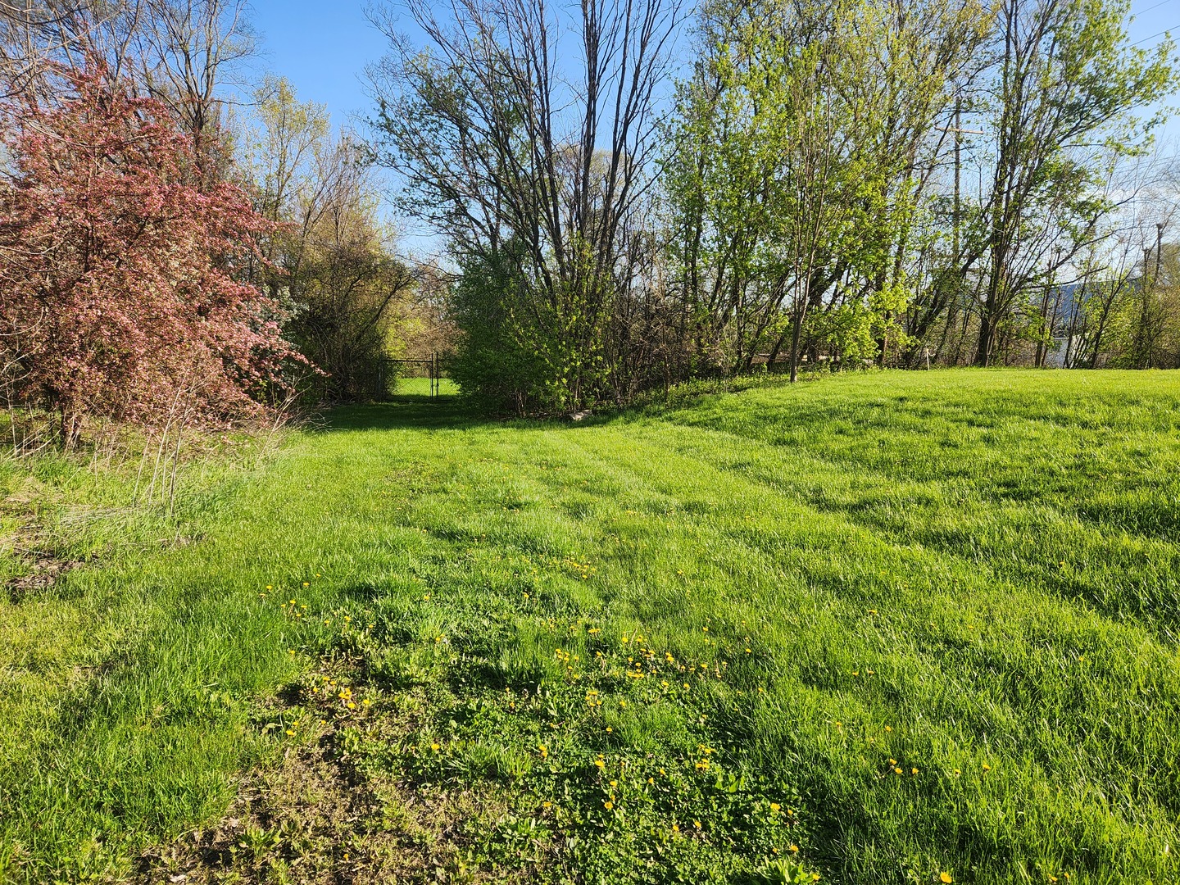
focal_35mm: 23
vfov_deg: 58.9
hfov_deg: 73.9
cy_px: 442
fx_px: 784
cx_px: 590
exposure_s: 1/677
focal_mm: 5.4
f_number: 1.8
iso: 20
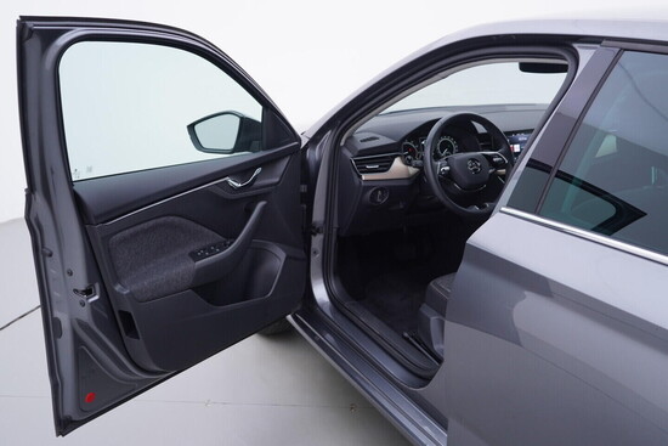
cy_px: 223
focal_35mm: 36
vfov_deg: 36.9
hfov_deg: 53.1
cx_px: 334
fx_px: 668
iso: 125
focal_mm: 24
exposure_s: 1/60
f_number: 3.2
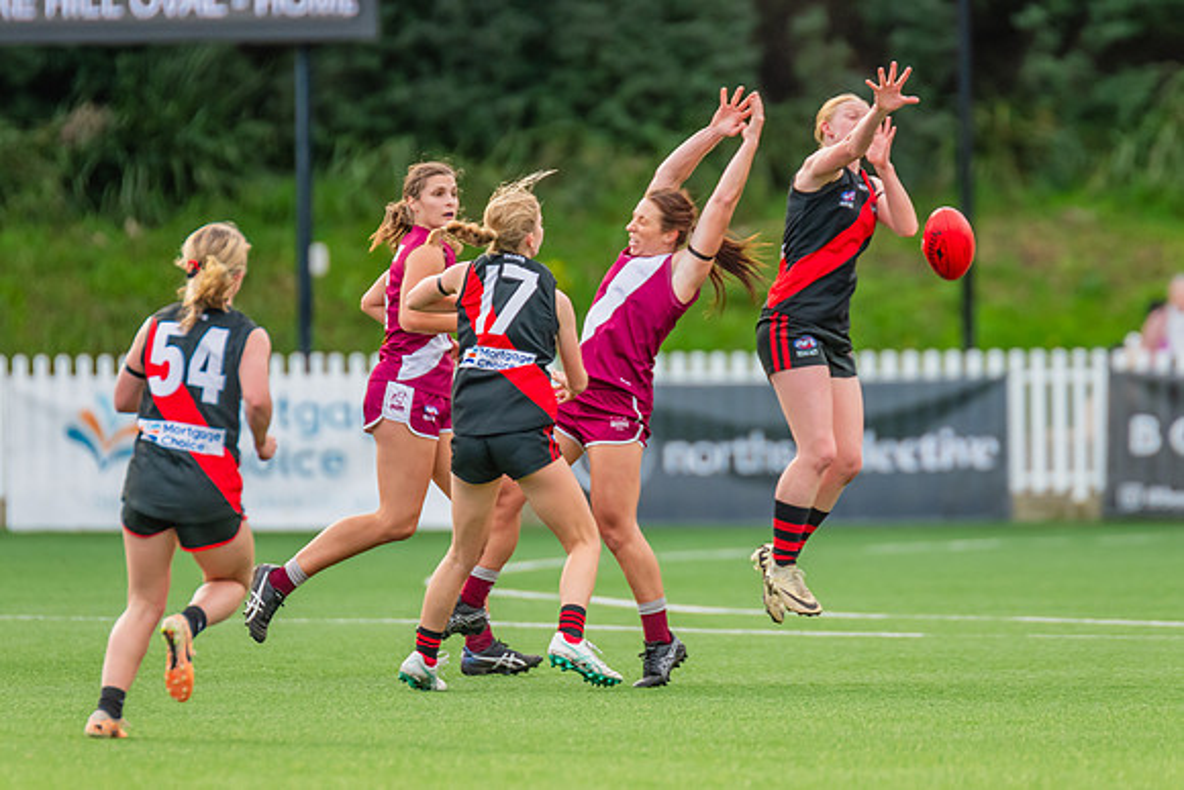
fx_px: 20163
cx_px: 584
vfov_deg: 2.2
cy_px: 309
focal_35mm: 613
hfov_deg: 3.4
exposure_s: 1/1250
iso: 1100
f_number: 4
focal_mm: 420
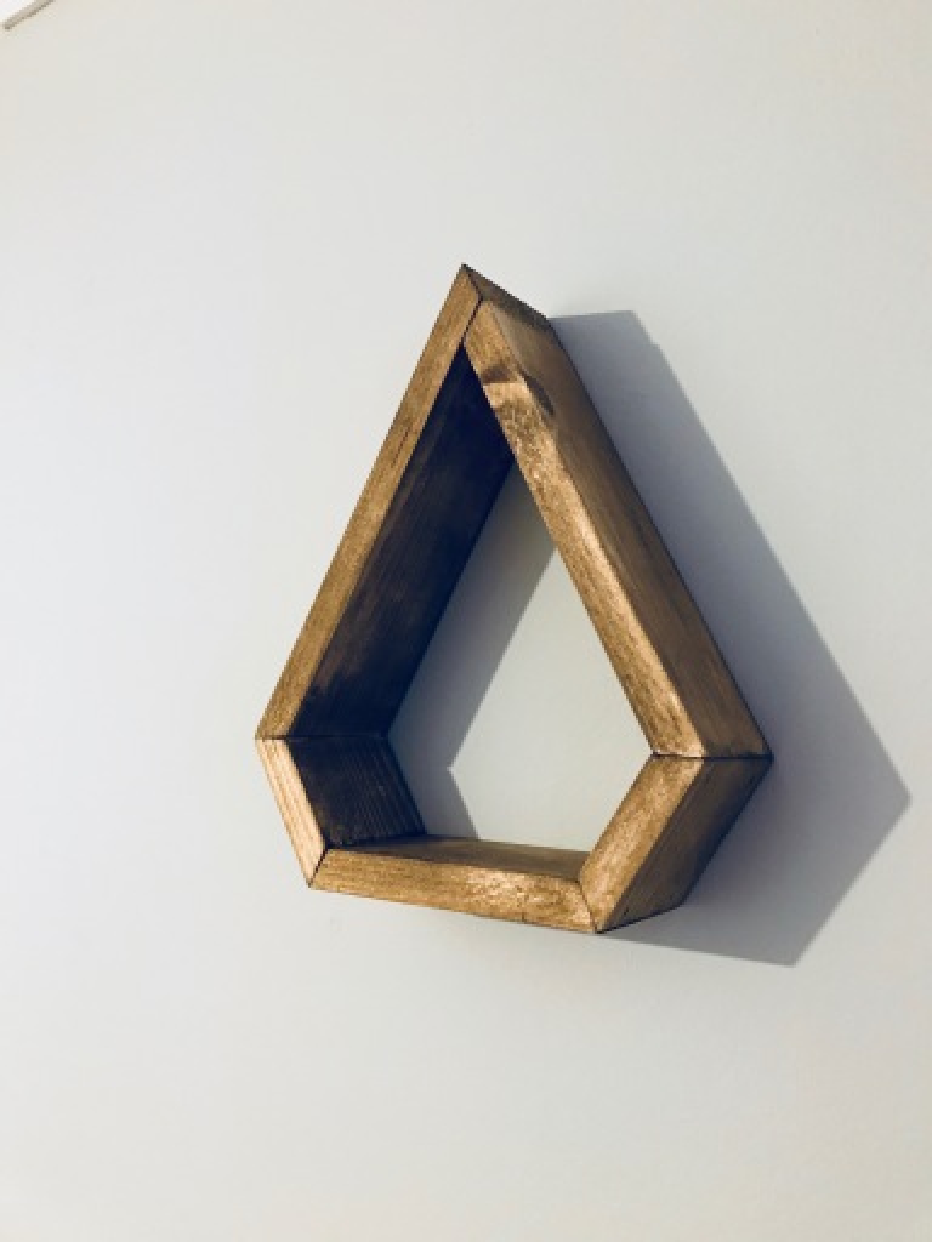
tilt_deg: +6.1
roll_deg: -1.7
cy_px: 621
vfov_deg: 63.4
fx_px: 1005
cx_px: 466
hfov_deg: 49.7
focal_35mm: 28
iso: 100
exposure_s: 1/9
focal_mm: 3.99
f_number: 1.8
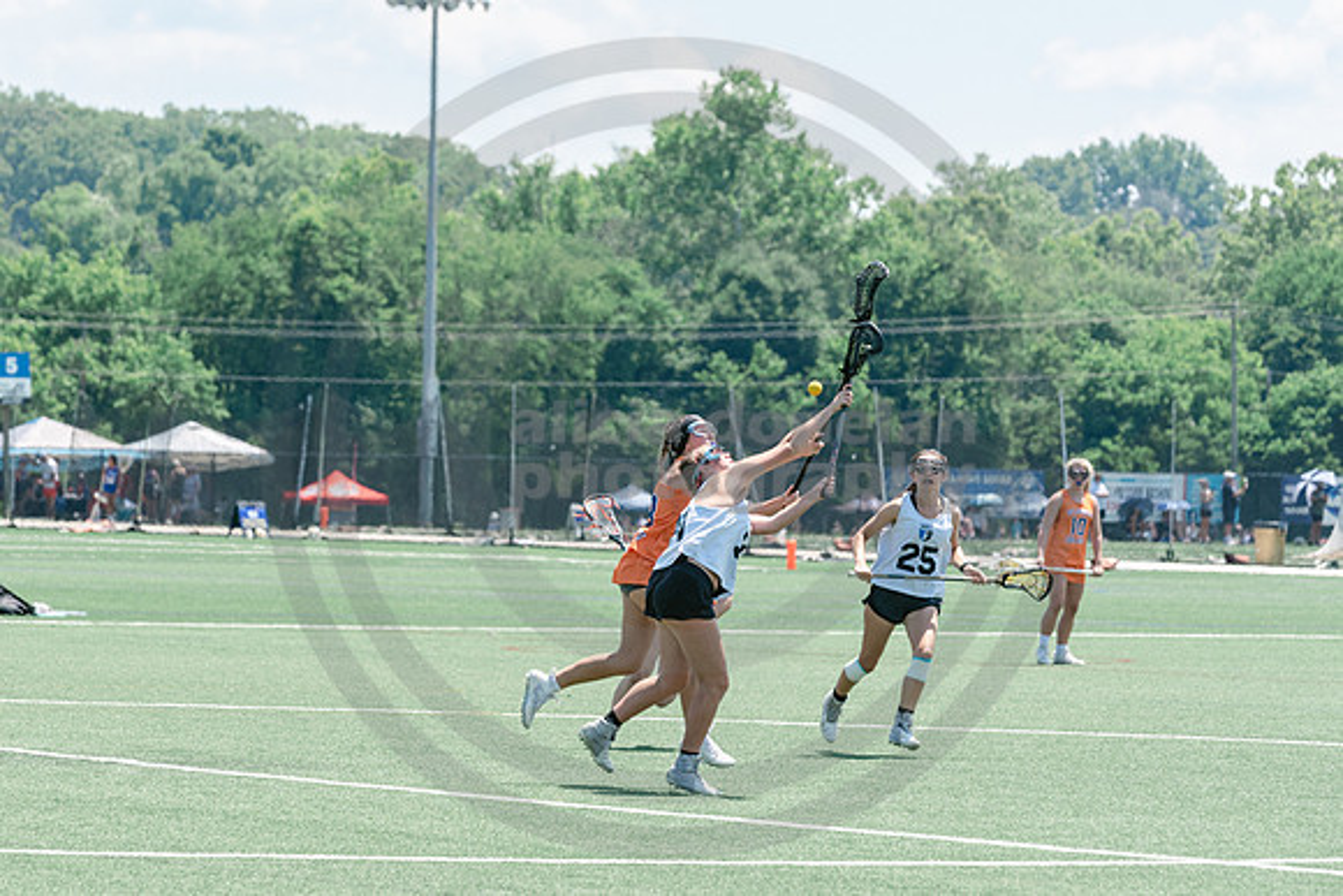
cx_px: 629
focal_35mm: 220
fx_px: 8221
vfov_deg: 6.2
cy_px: 323
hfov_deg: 9.3
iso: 400
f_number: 5.6
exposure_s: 1/2000
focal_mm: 165
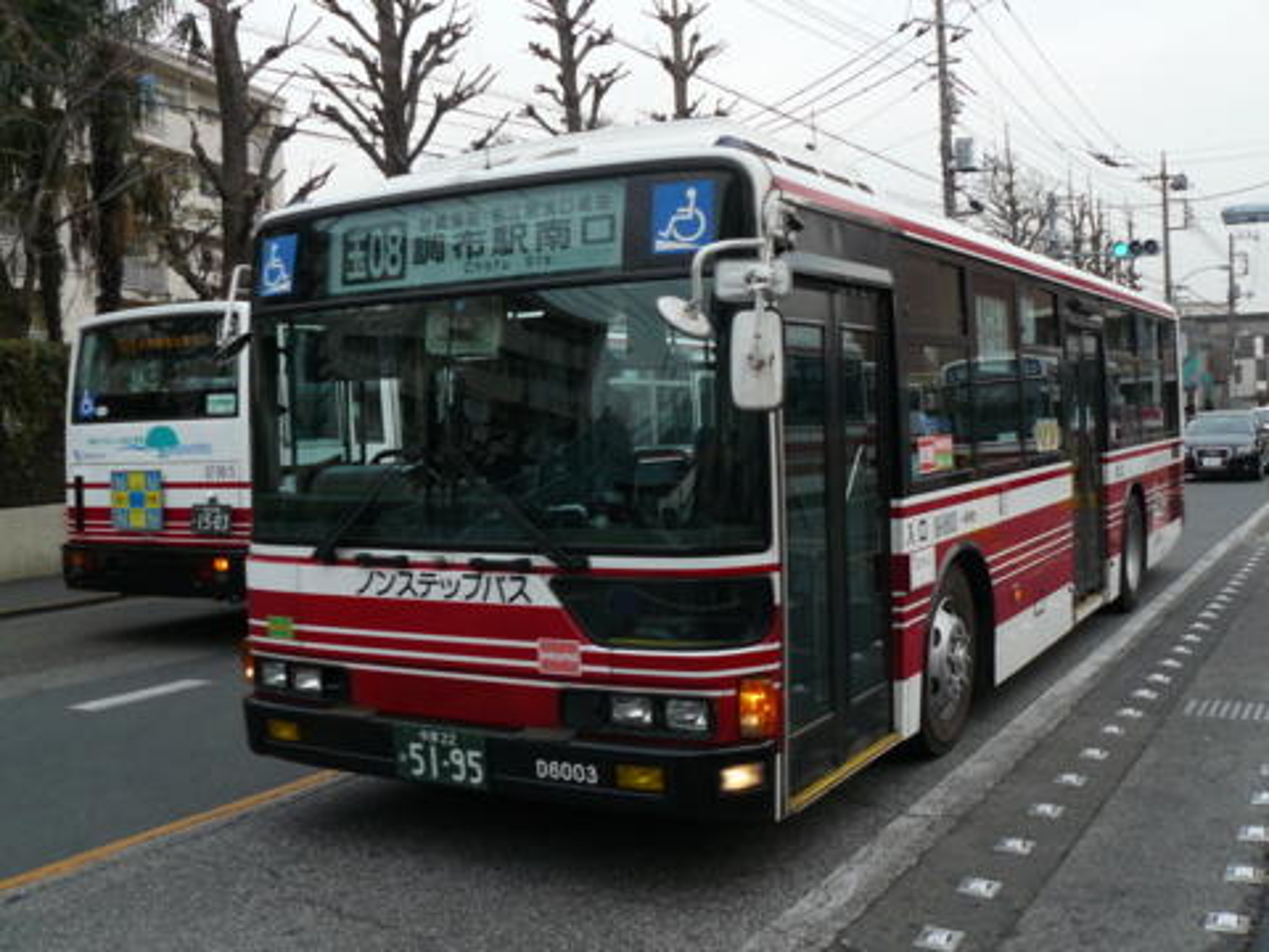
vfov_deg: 39.7
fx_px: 1320
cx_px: 634
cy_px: 476
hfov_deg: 51.4
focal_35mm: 36
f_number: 4
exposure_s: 1/200
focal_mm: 6
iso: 100
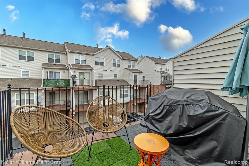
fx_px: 104
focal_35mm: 15
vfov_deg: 77.3
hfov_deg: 100.4
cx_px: 124
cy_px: 83
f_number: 6.3
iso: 100
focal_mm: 10
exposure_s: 1/320
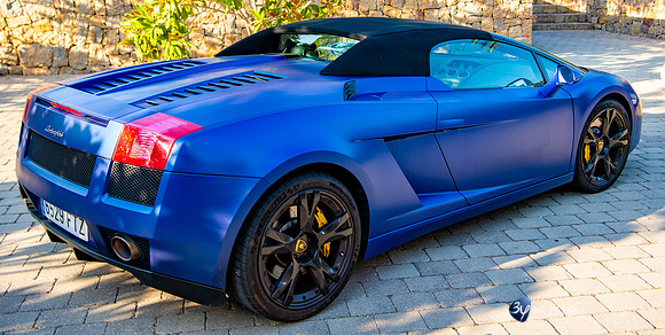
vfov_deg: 24.9
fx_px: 754
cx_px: 360
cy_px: 105
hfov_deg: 47.5
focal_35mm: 44
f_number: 4.5
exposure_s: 1/80
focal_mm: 35
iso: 100
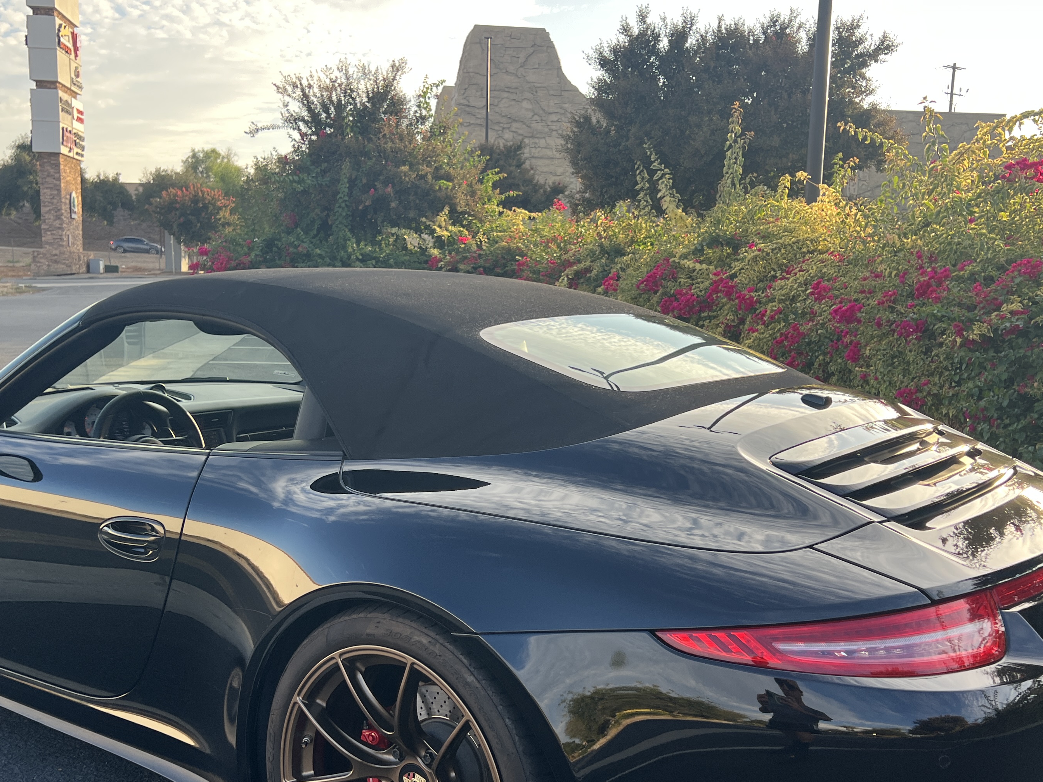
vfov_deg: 36.6
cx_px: 476
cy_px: 492
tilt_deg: -11.4
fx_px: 1175
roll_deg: -1.2
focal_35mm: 39
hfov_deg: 47.8
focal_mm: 5.7
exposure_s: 1/614
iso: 50
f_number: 1.5
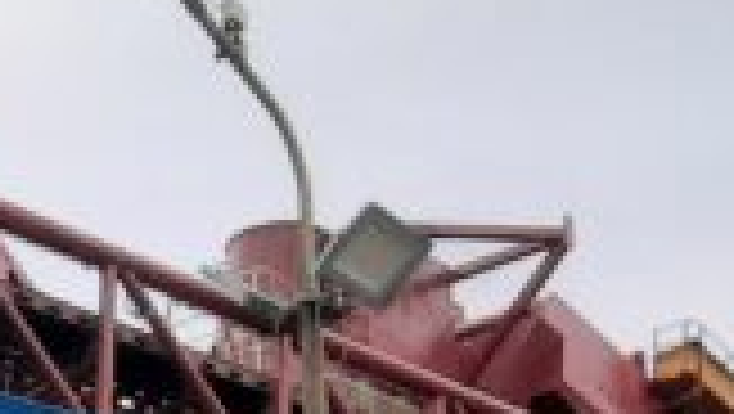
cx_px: -117
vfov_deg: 12.7
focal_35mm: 89
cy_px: 670
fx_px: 1734
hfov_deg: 22.3
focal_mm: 1.74
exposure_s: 1/528
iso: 40
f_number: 2.2
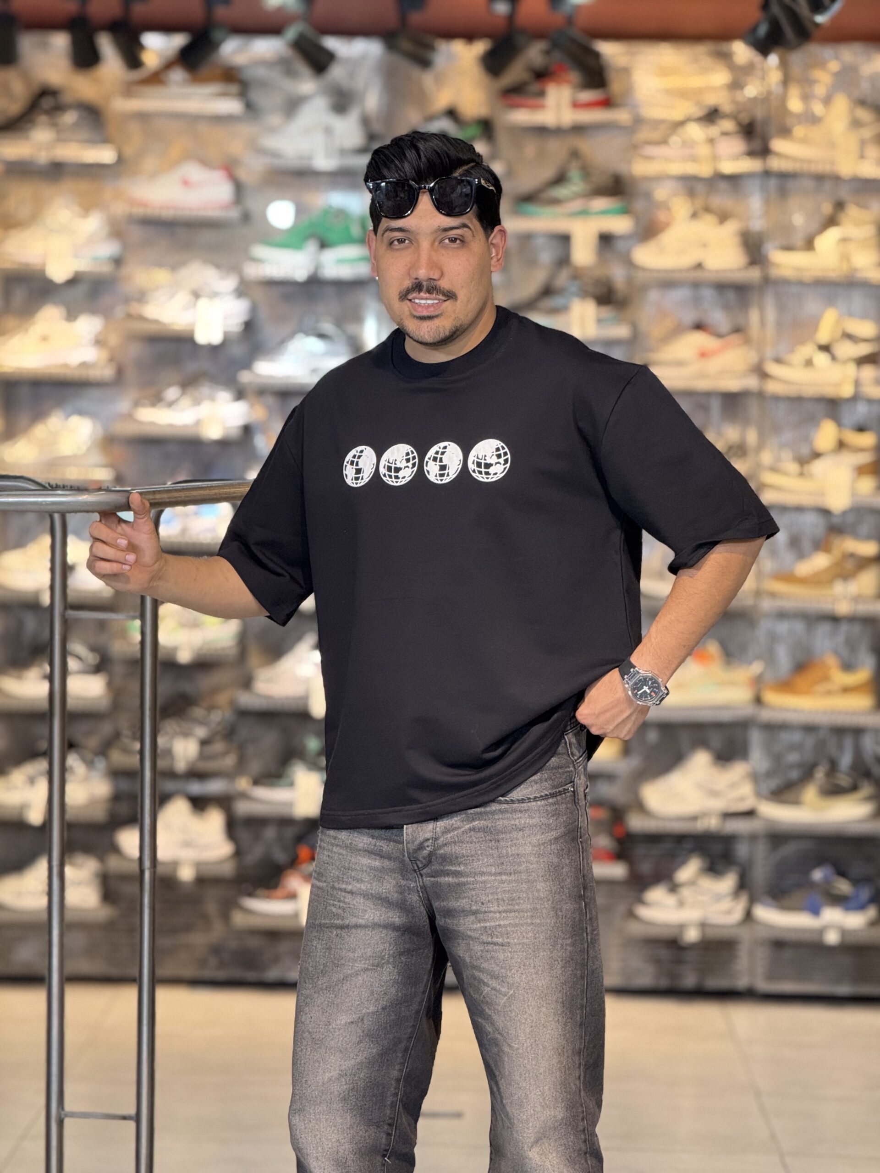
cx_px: 440
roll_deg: -0.6
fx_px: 4067
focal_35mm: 120
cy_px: 586
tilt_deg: -1.1
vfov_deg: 16.4
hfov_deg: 12.3
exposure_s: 1/100
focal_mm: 15.66
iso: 320
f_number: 2.8
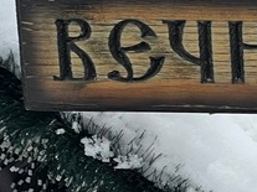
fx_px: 2211
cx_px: 462
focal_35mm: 298
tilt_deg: -17.0
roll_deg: -1.3
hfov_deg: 6.5
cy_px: 223
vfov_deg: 5.0
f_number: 2.8
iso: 64
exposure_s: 1/99
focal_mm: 9
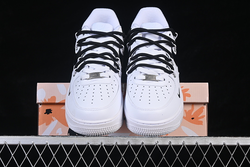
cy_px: 84
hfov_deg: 27.0
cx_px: 125
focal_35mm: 75
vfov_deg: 18.2
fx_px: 521
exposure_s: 1/80
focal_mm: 50
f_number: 8
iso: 160
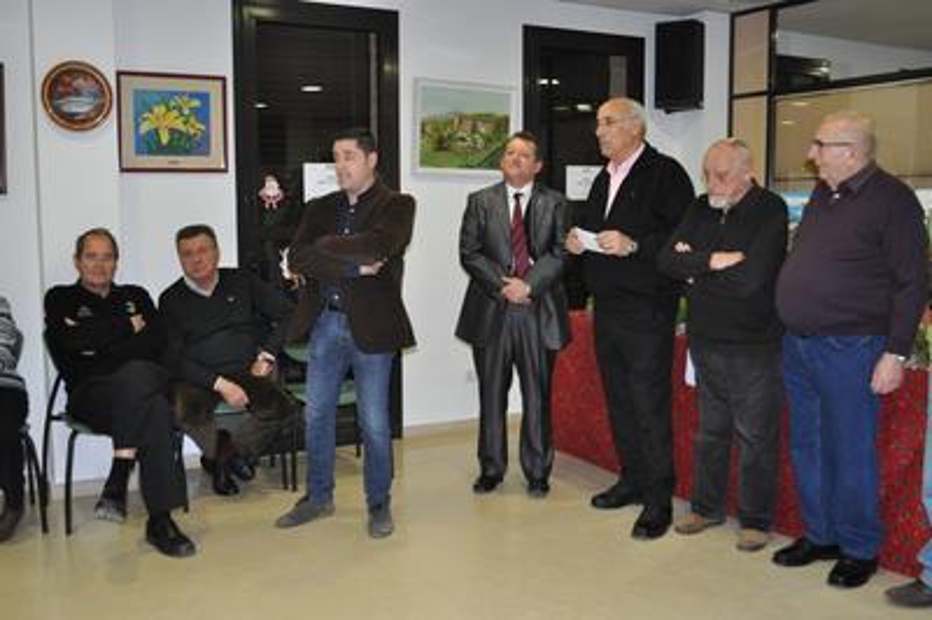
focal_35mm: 36
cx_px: 466
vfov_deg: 36.8
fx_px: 931
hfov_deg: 53.2
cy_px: 310
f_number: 4
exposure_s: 1/60
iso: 800
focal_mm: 24
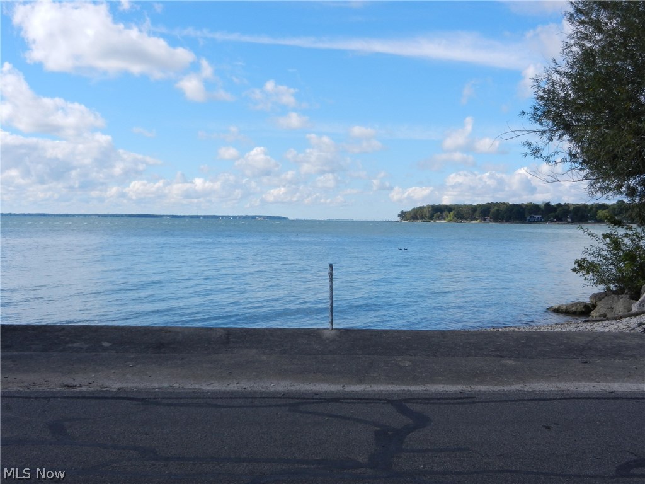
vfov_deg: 32.2
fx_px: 838
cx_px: 322
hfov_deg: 42.1
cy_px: 242
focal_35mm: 45
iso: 160
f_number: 4.2
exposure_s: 1/1250
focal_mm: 8.2
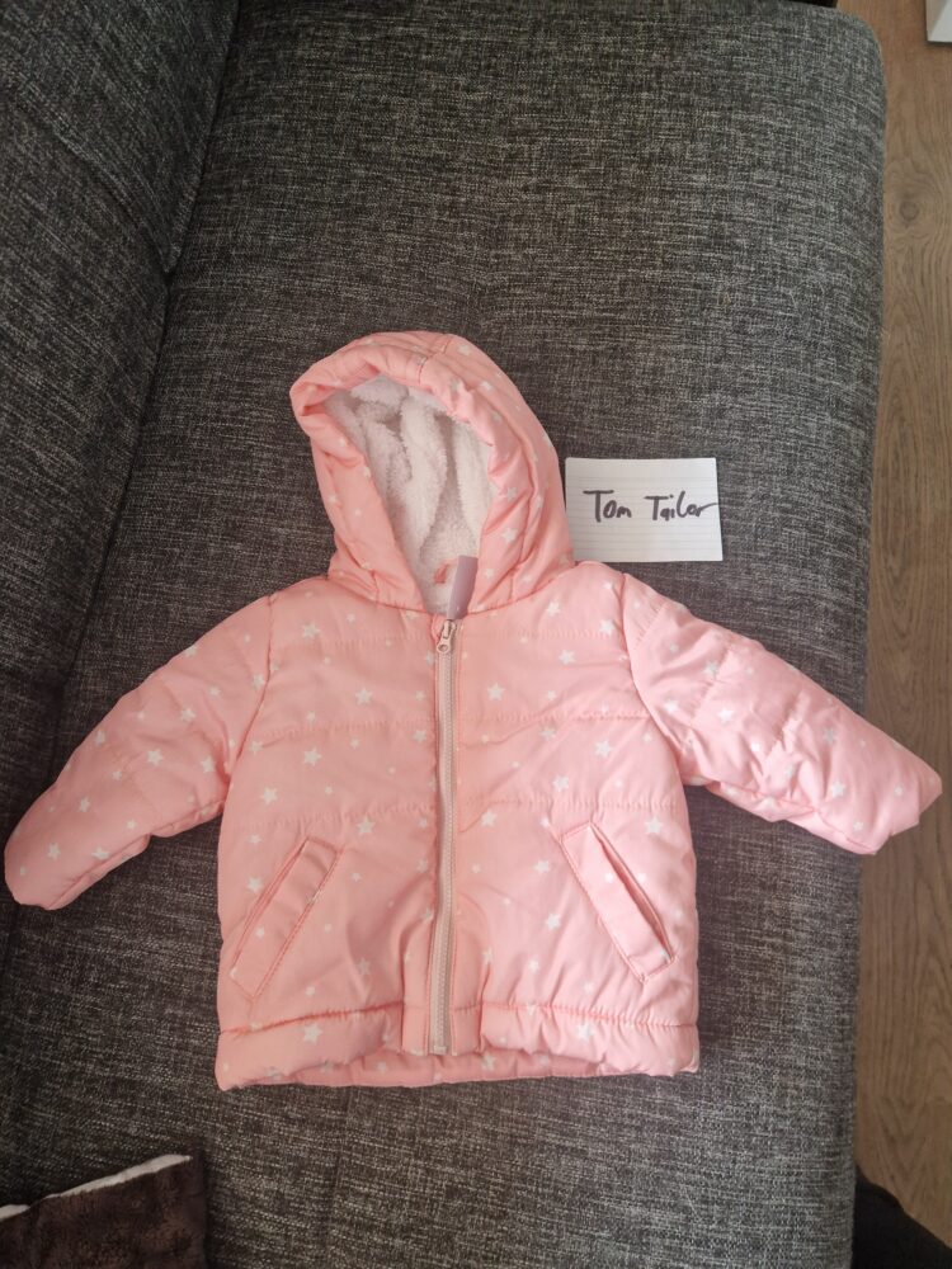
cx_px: 476
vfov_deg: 73.9
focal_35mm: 23
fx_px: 843
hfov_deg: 58.9
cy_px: 634
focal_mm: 5.4
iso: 200
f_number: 1.8
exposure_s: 1/100
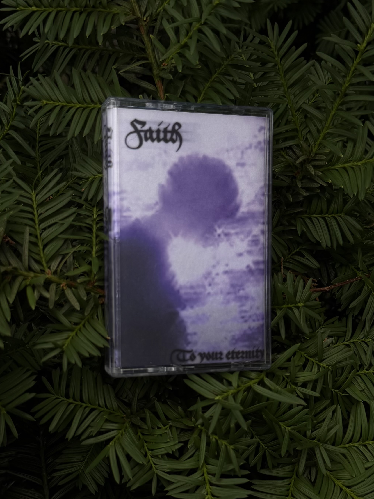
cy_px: 258
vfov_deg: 67.3
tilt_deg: -70.9
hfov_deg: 53.0
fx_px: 375
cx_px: 194
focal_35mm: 26
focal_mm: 6.76
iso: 80
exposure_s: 1/1618
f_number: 1.78
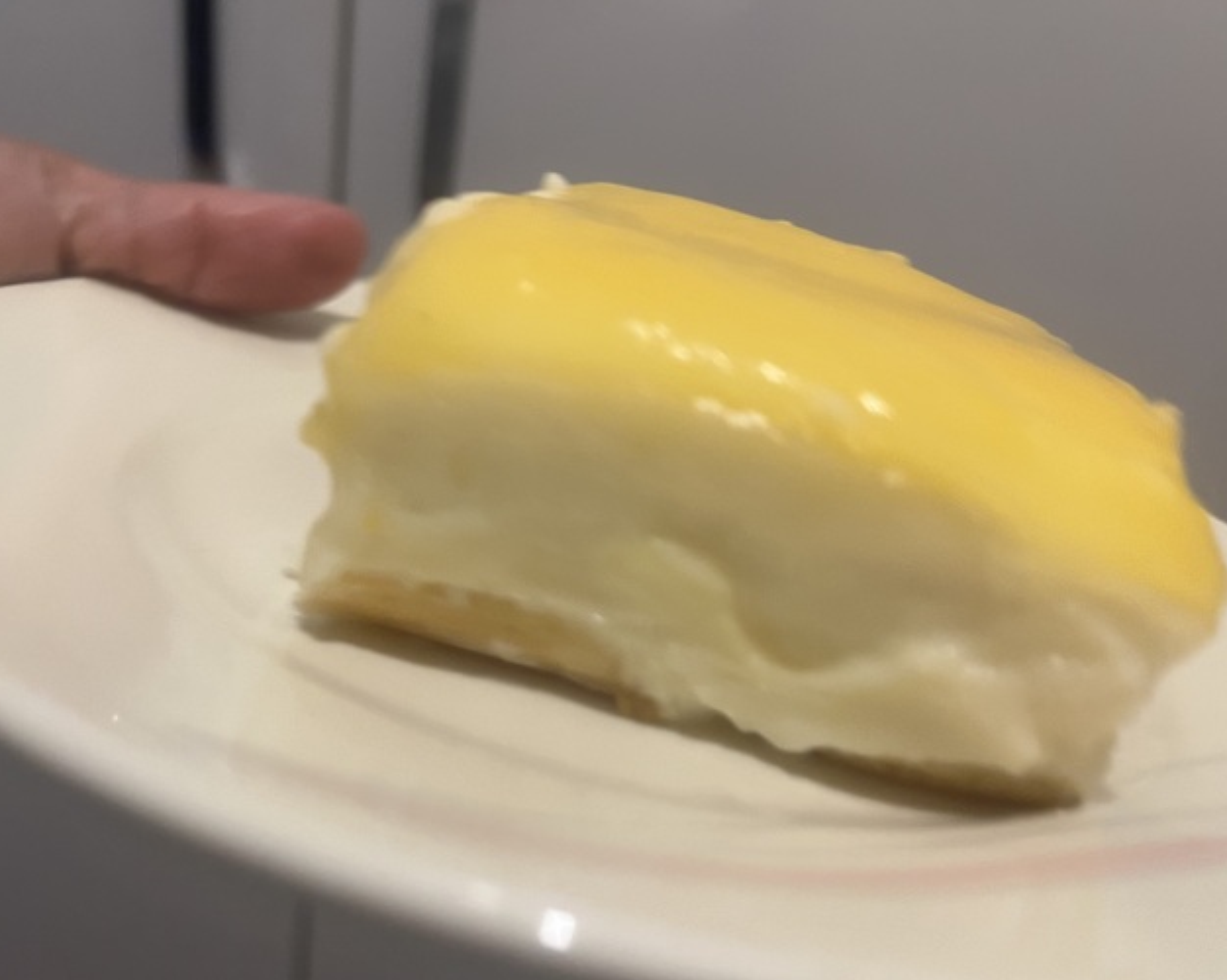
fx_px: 1016
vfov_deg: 51.5
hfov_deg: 62.2
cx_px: 621
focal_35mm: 28
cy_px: 484
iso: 160
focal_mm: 5.1
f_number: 1.6
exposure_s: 1/50
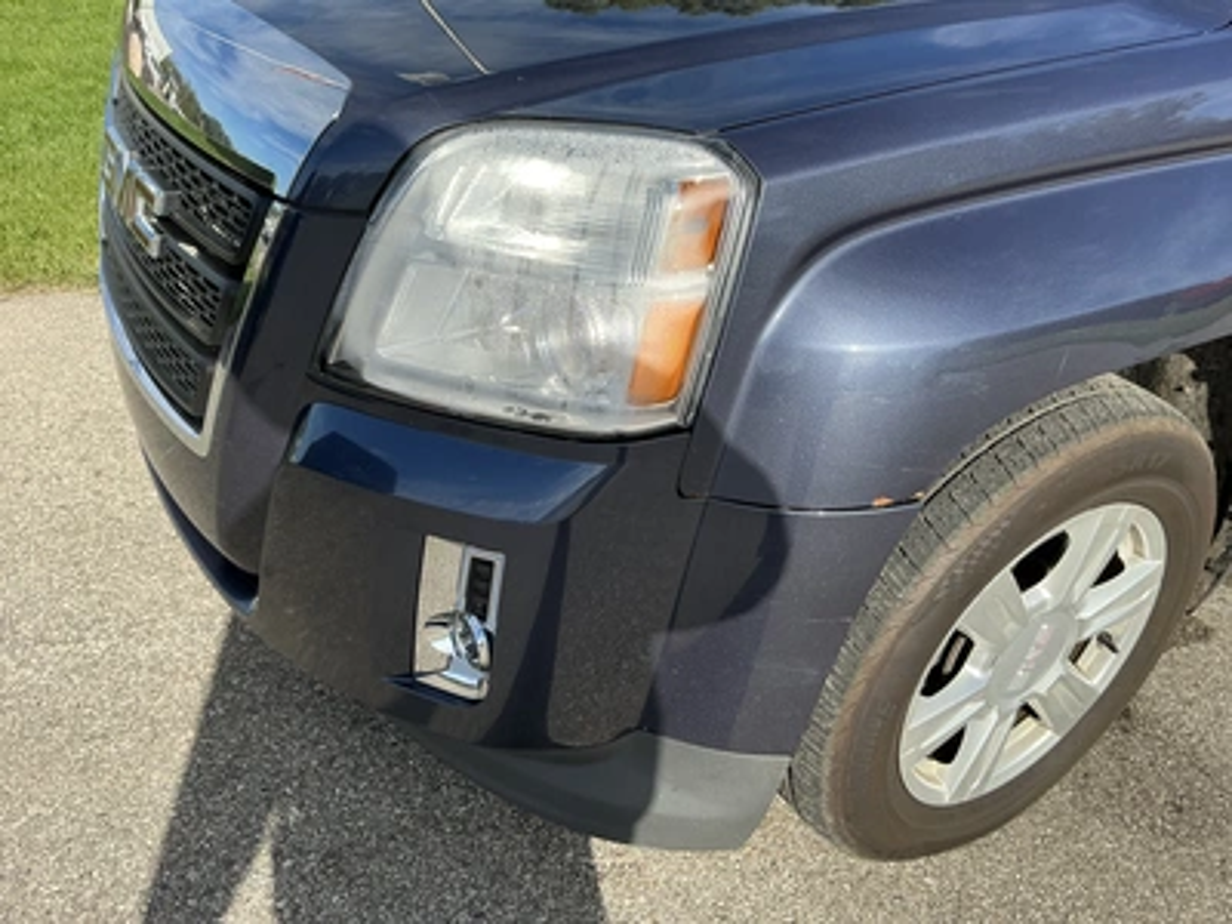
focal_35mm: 28
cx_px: 616
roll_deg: -4.5
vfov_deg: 49.7
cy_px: 462
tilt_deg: -33.1
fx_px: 997
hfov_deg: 63.4
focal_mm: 3
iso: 25
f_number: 1.8
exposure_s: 1/1377
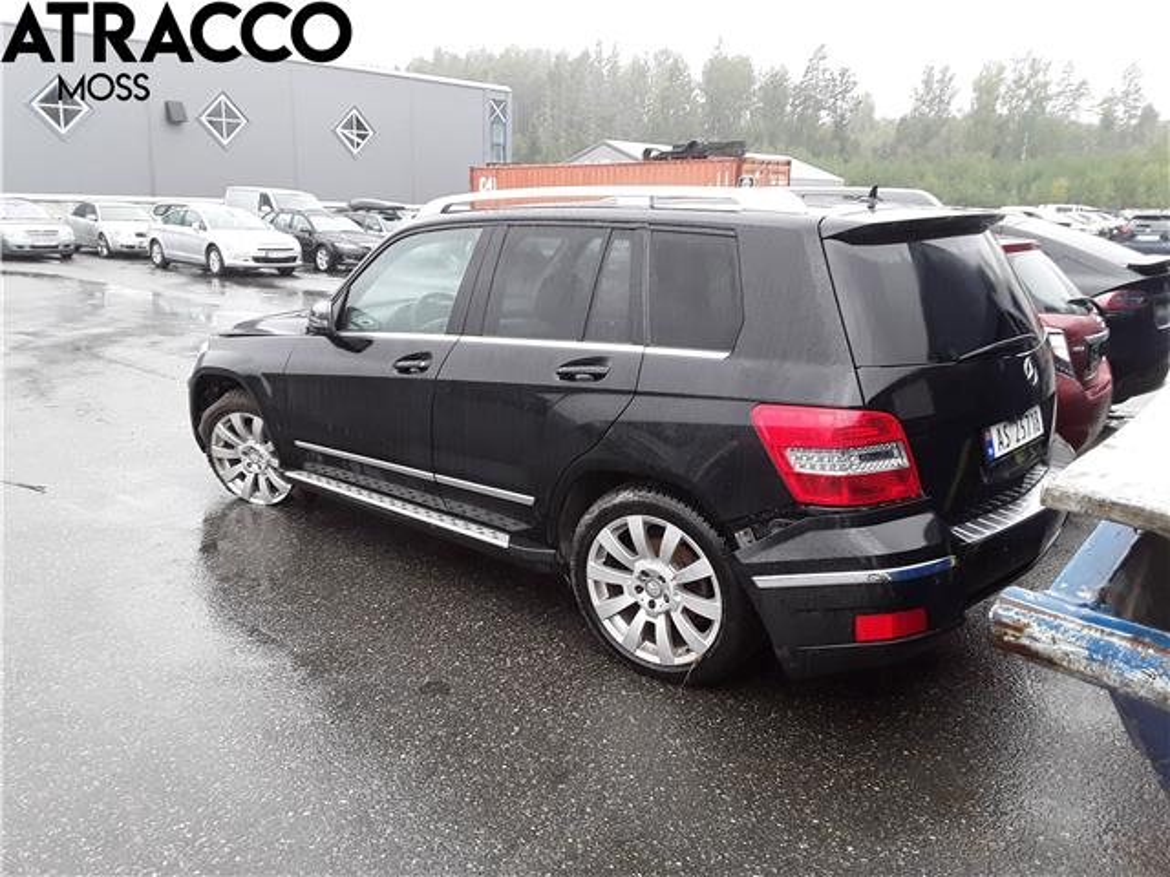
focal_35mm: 28
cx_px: 585
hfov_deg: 63.4
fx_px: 946
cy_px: 438
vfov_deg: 49.7
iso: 50
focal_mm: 2.91
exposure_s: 1/50
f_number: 1.9
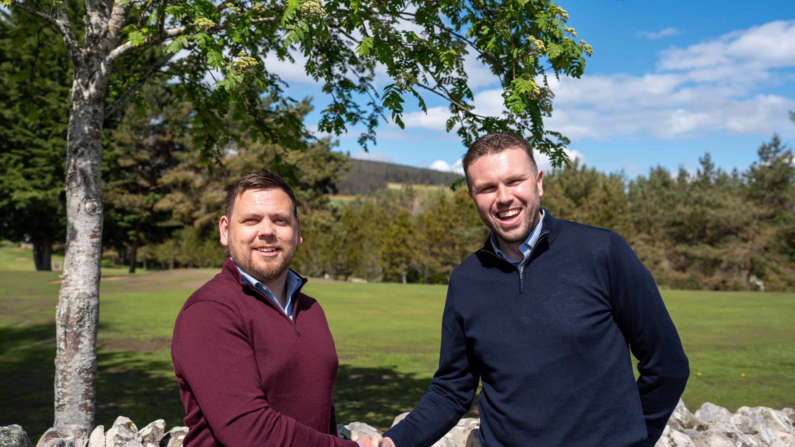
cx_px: 396
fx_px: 780
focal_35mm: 37
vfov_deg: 32.0
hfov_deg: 54.0
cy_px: 230
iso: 100
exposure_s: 1/1000
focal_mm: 35
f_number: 4.5
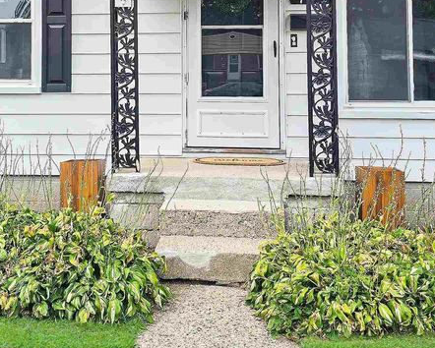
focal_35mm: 52
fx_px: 670
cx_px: 150
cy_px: 56
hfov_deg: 35.7
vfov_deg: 28.4
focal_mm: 6.3
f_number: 1.7
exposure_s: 1/516
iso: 12
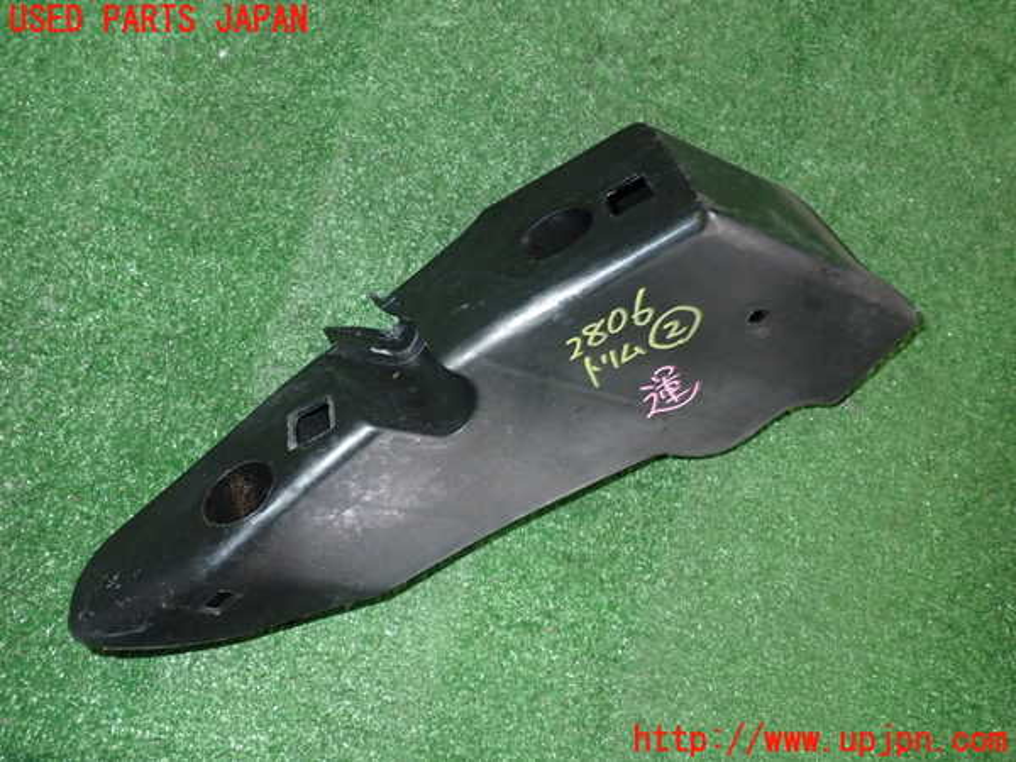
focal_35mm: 30
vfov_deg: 46.8
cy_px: 381
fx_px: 881
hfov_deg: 60.0
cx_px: 508
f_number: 6.3
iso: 640
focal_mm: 5.4
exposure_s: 1/30
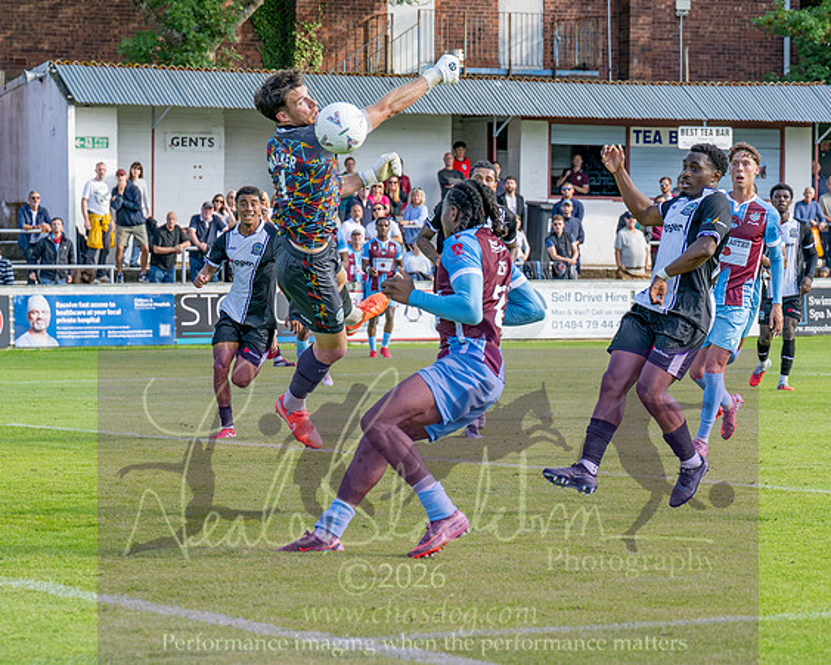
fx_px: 4076
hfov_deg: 11.6
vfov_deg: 9.3
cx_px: 669
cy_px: 333
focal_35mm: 166
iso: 400
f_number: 4
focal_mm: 70
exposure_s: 1/2500
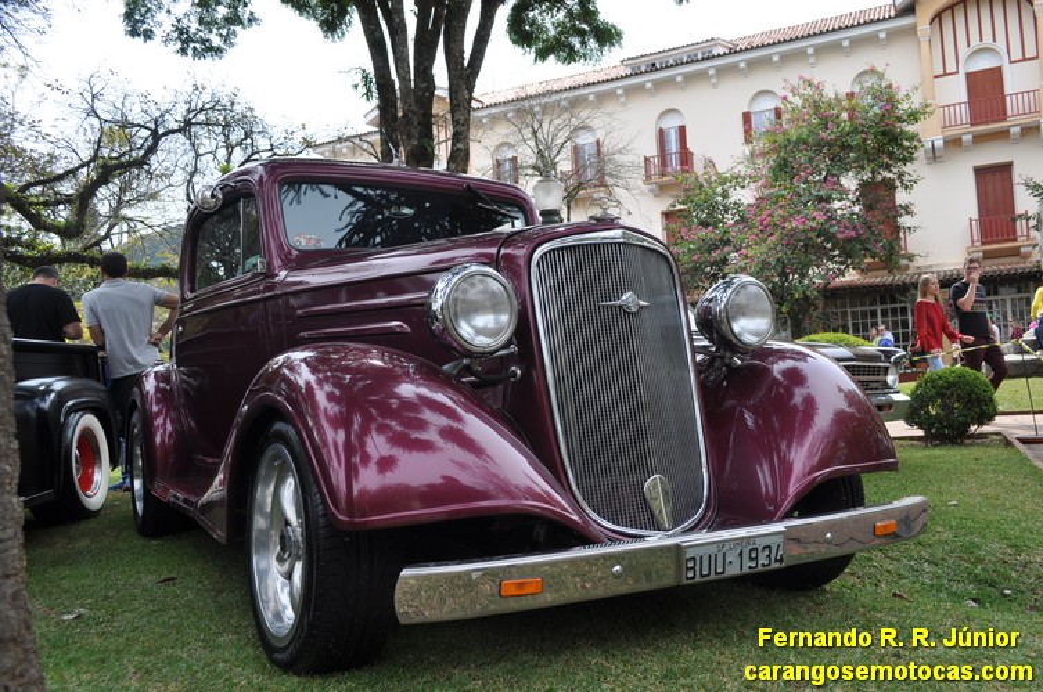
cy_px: 346
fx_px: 868
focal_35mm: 30
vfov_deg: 43.5
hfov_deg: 62.0
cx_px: 522
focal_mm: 20
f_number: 8
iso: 200
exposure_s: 1/250
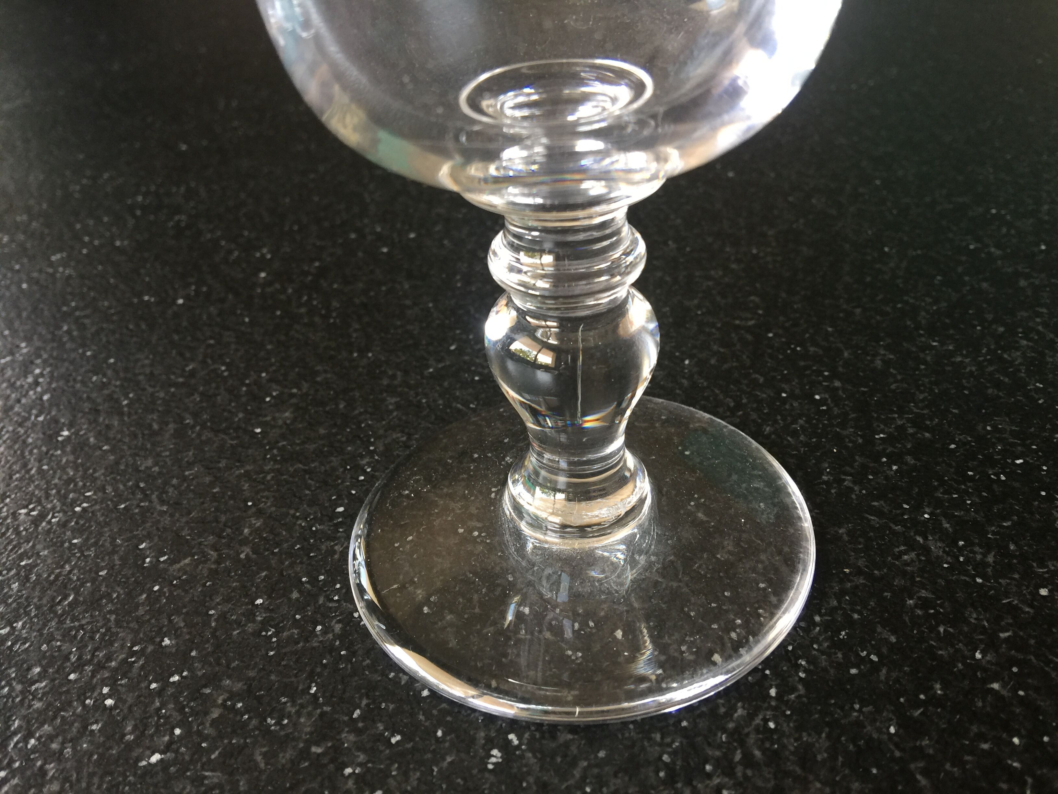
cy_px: 397
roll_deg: +5.5
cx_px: 529
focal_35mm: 29
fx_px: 886
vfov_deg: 48.2
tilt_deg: -35.3
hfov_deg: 61.7
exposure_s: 1/33
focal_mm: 4.15
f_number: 2.2
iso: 50
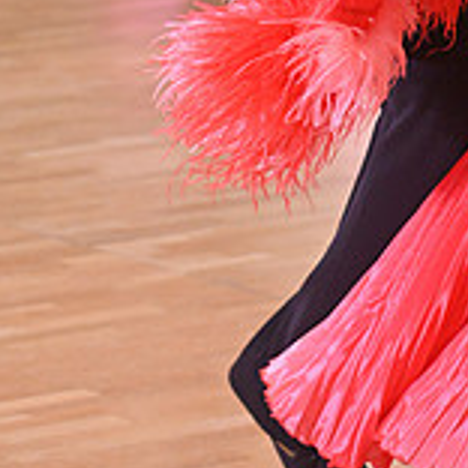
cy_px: -150
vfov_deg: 6.0
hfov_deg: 6.0
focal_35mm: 290
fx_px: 4436
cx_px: 524
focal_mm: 92
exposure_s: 1/400
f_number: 5
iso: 3200
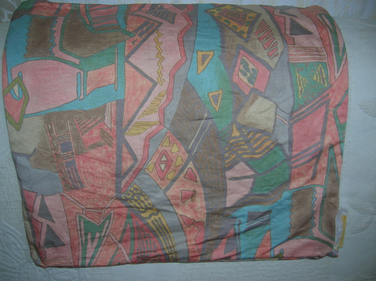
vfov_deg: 41.7
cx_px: 188
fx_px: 369
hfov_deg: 54.0
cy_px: 140
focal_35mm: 34
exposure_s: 1/60.1
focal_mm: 5.7
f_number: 2.9
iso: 50
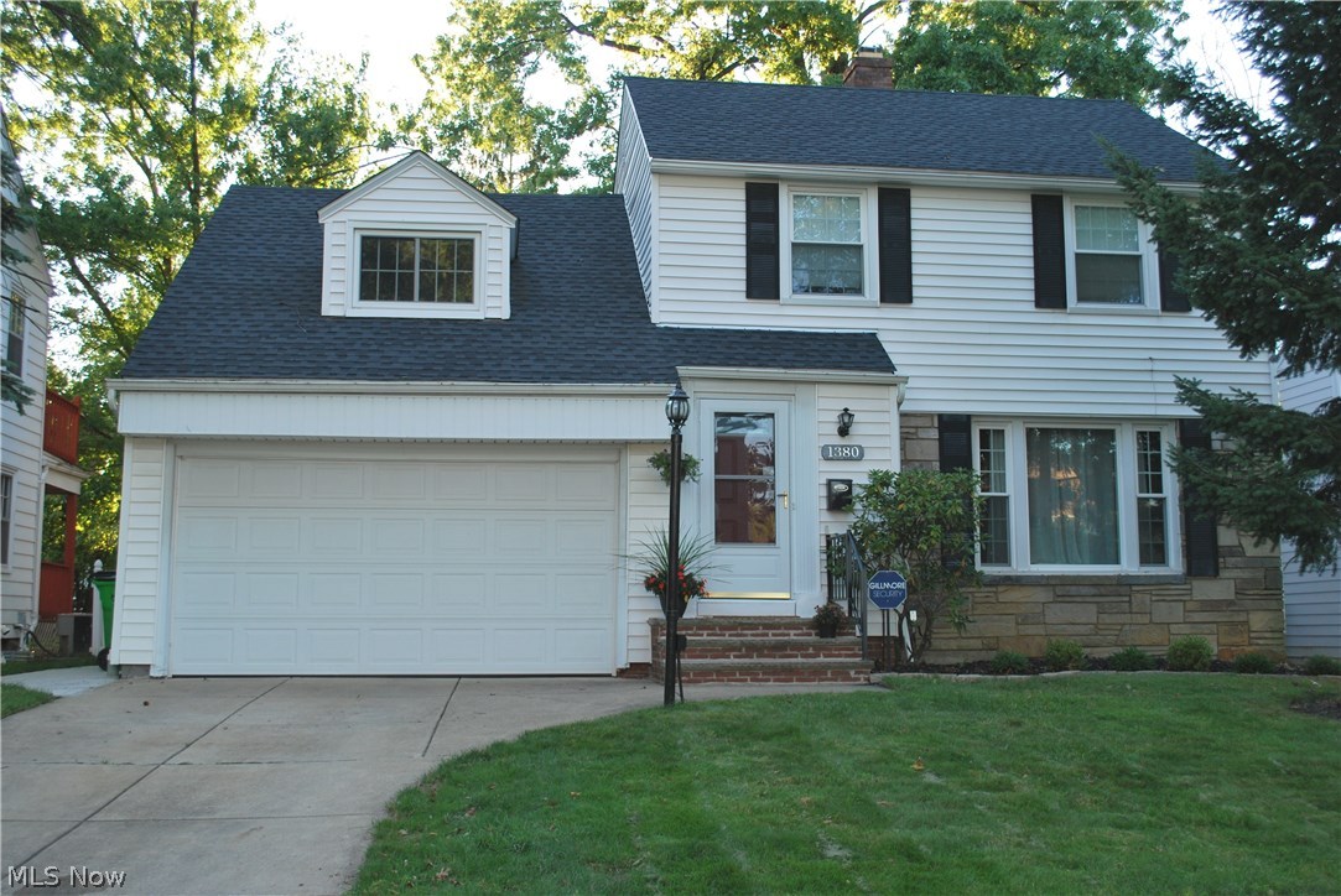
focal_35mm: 36
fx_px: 1342
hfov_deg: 53.1
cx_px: 670
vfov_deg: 36.9
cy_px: 448
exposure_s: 1/100
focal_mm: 24
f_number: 5
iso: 200
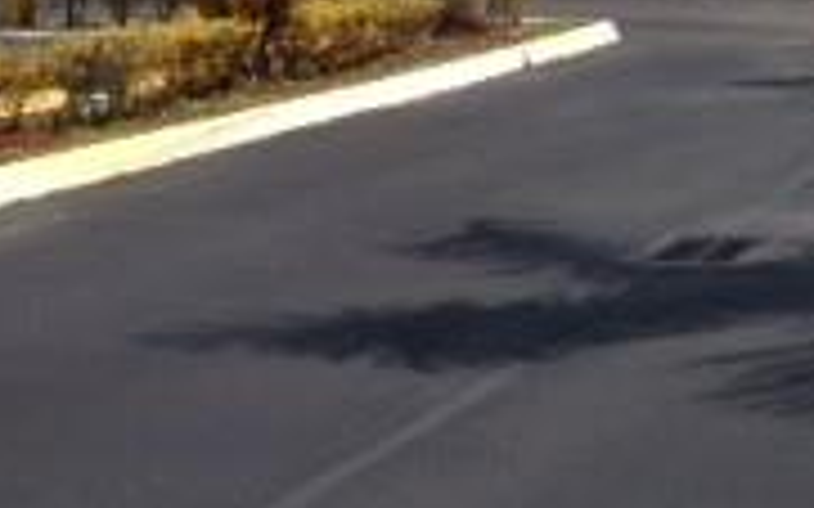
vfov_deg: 9.6
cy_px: -315
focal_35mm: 131
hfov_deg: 15.6
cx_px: 845
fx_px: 2905
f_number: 2.4
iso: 50
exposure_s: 1/2123
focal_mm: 4.28
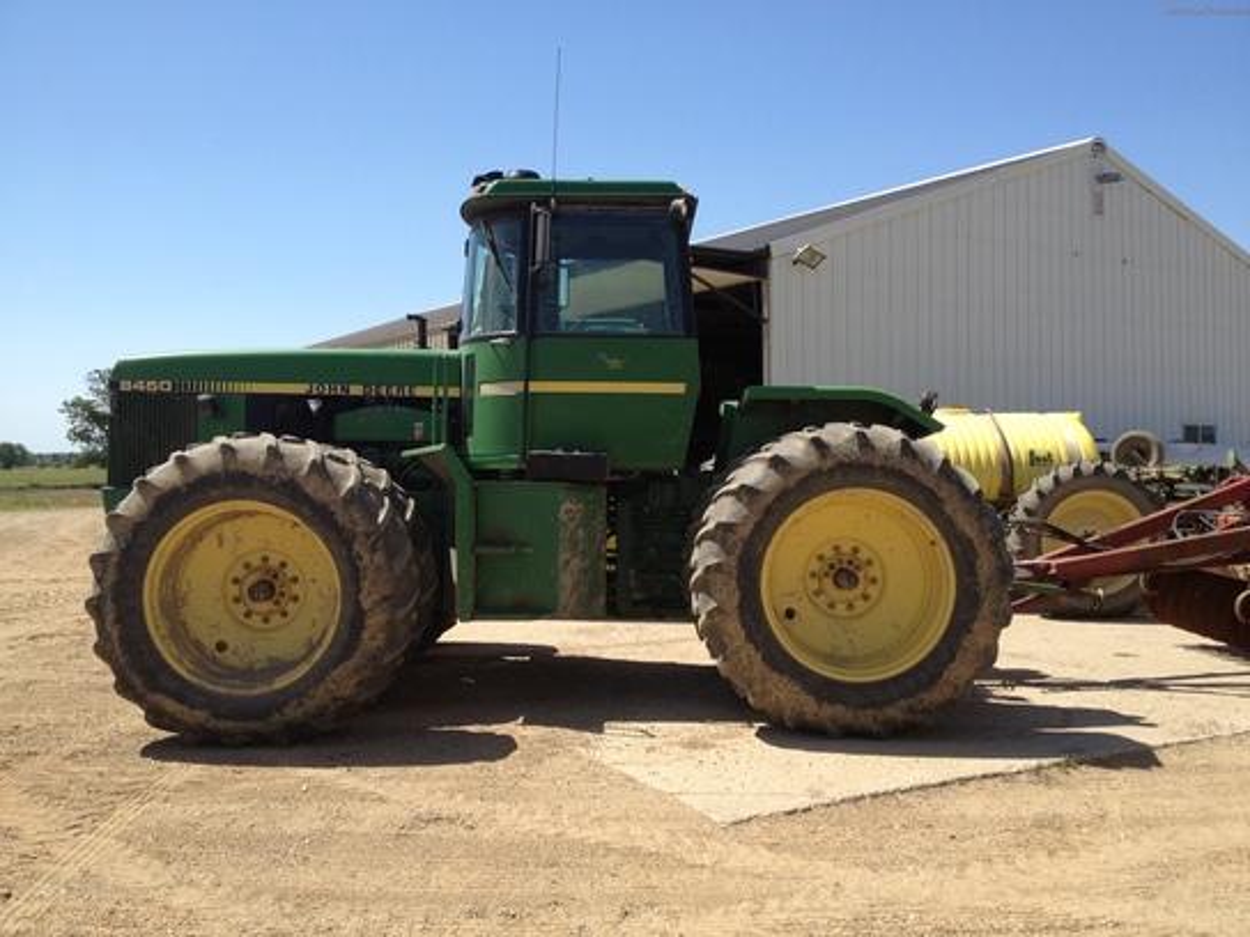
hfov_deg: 52.6
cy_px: 468
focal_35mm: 35
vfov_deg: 40.7
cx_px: 625
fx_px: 1264
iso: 64
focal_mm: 4.28
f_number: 2.4
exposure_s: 1/1332
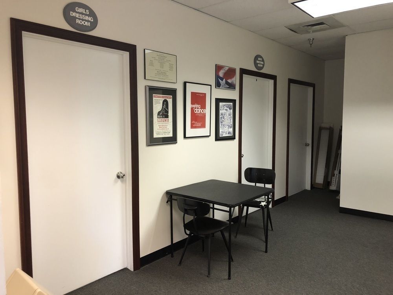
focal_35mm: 28
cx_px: 196
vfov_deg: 49.7
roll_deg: +2.0
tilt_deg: -6.1
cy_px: 148
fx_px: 318
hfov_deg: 63.4
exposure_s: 1/15
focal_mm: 3.99
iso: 40
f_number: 1.8
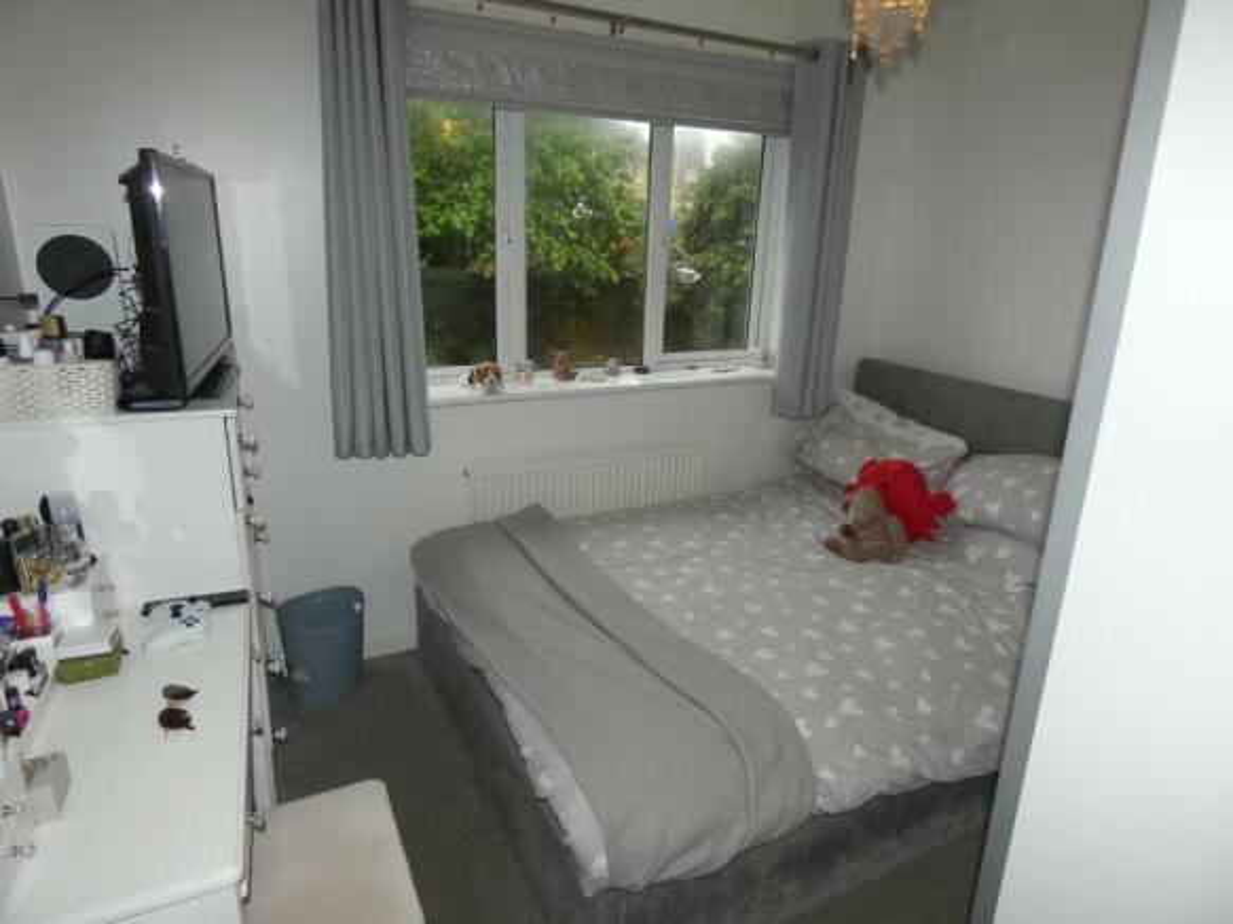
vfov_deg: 66.0
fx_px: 712
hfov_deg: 81.8
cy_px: 462
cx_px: 616
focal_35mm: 20
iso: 200
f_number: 2.8
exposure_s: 1/125
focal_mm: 3.6
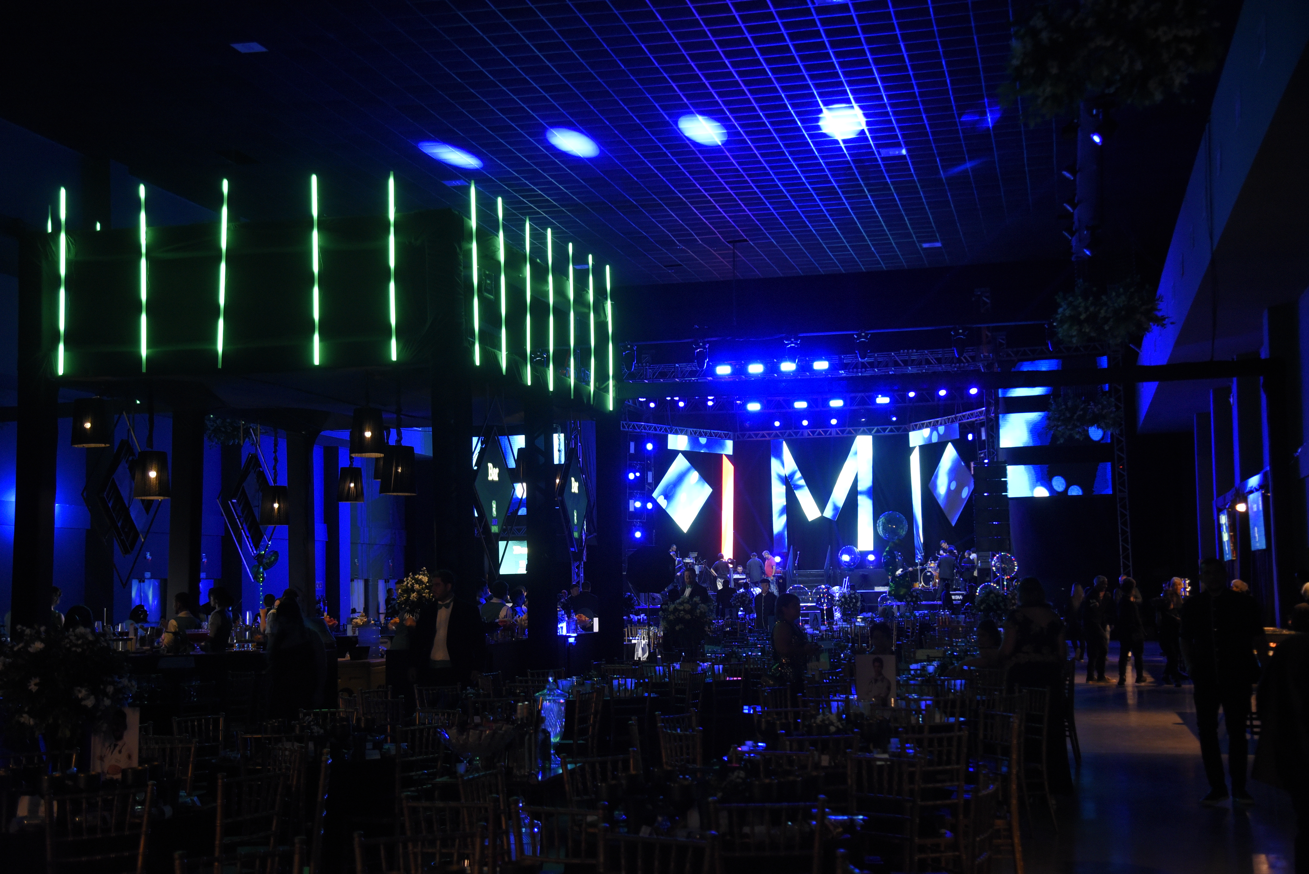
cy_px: 437
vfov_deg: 27.0
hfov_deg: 39.6
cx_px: 654
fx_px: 1819
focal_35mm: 50
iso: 3200
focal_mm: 50
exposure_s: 1/60
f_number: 4
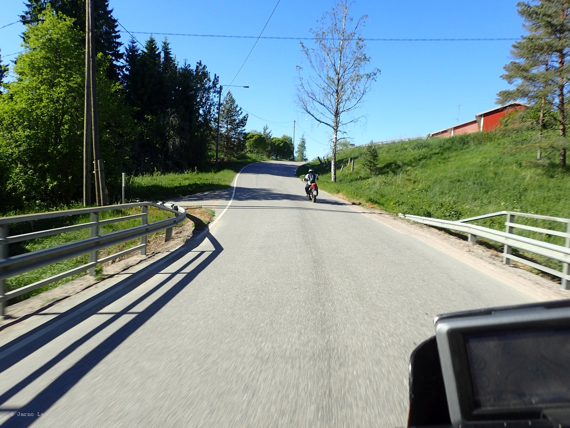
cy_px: 214
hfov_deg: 69.4
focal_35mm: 25
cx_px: 285
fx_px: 412
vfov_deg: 54.9
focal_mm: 4.5
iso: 100
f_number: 8
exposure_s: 1/125
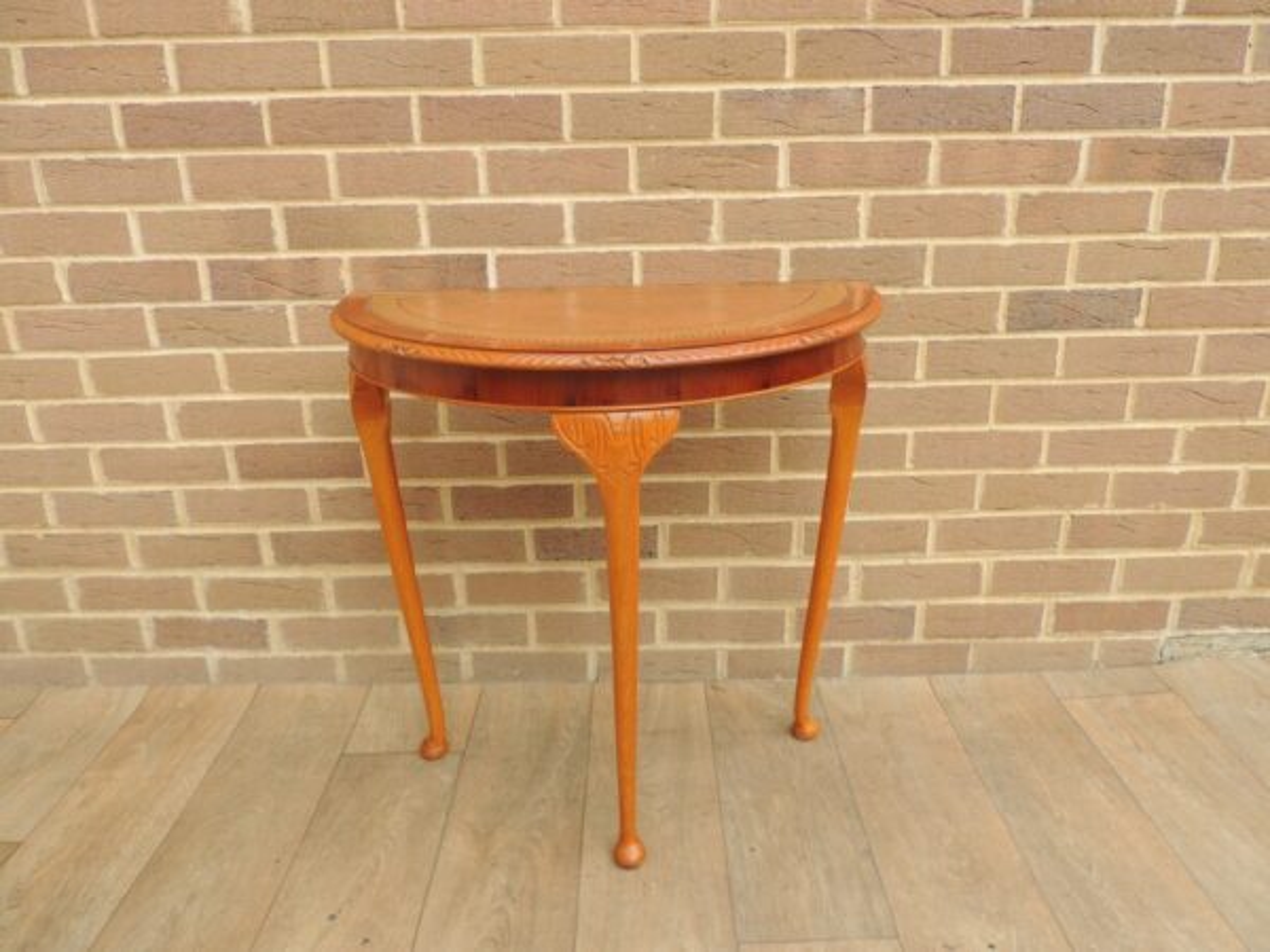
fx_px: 881
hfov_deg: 71.6
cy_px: 476
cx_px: 635
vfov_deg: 56.8
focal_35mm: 24
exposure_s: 1/250
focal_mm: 4.3
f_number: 3
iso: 100
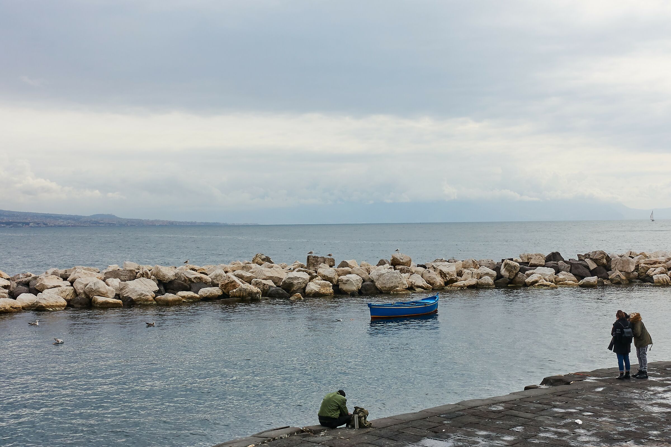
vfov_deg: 29.9
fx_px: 839
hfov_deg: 43.6
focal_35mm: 45
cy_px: 224
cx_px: 336
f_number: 5.6
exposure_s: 1/640
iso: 125
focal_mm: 16.62
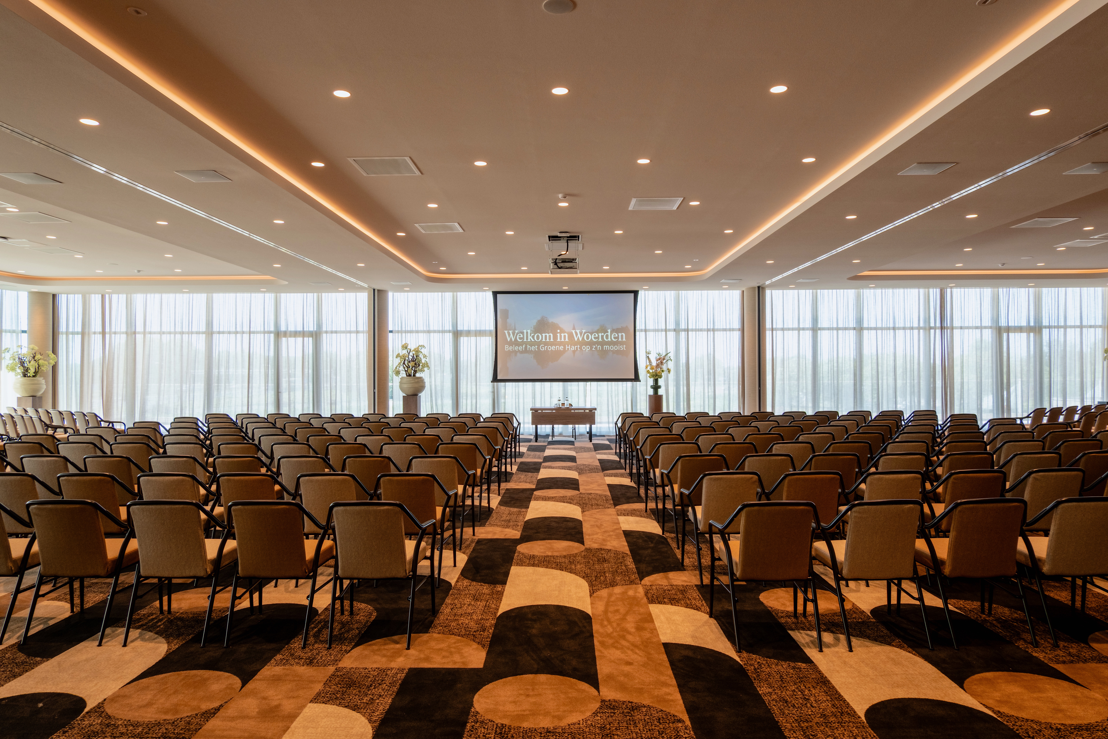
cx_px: 554
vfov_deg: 55.1
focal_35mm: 23
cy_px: 370
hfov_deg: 76.1
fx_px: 708
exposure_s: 1/8
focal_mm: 15
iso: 200
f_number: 9
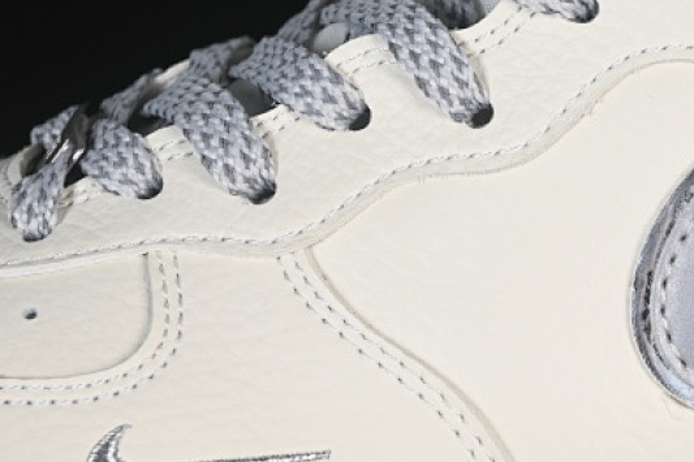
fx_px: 2929
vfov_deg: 9.0
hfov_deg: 13.4
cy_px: 256
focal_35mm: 152
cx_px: 671
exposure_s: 1/80
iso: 160
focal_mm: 50
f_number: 7.1
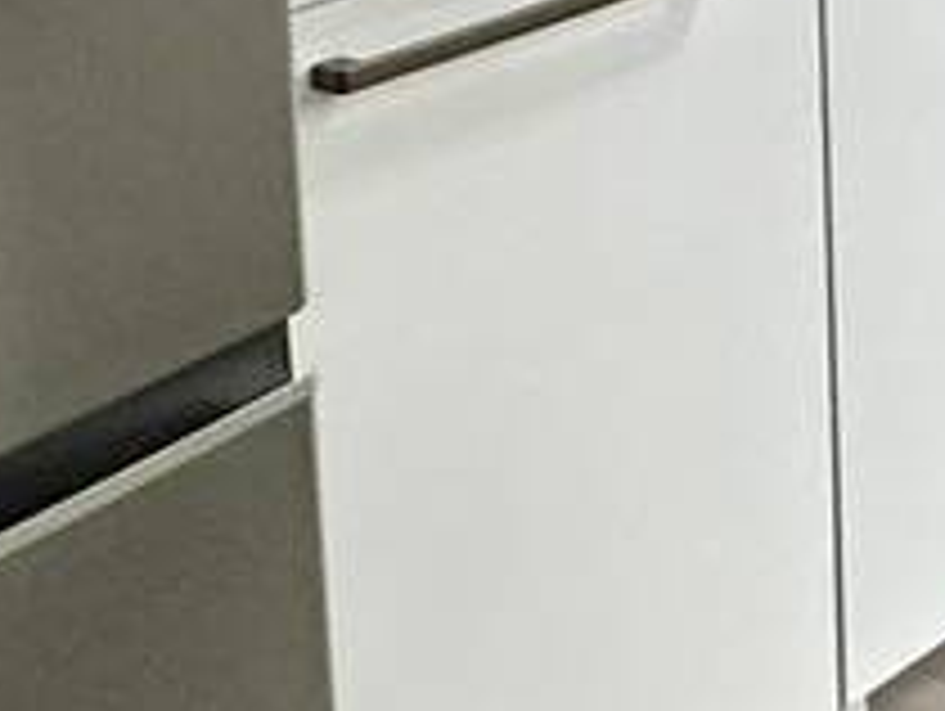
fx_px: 2624
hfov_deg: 18.7
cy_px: -666
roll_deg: +1.0
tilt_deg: -4.5
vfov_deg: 13.4
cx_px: 1296
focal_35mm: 96
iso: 200
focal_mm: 2.22
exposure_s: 1/120
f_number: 2.2
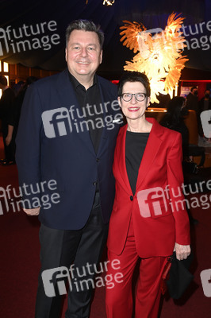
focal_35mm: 35
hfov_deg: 37.8
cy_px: 159
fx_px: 308
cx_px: 106
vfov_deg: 54.5
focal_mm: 35
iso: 1000
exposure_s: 1/25
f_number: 5.6
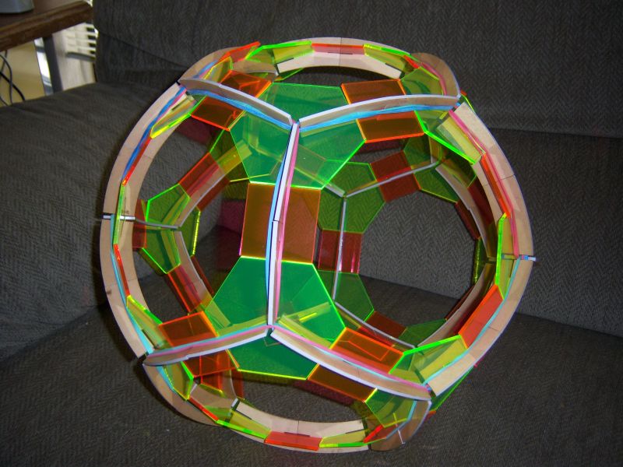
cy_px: 234
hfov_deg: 51.4
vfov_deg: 39.7
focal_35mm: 36
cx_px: 312
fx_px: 648
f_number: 2.8
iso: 80
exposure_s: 1/60
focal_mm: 7.5
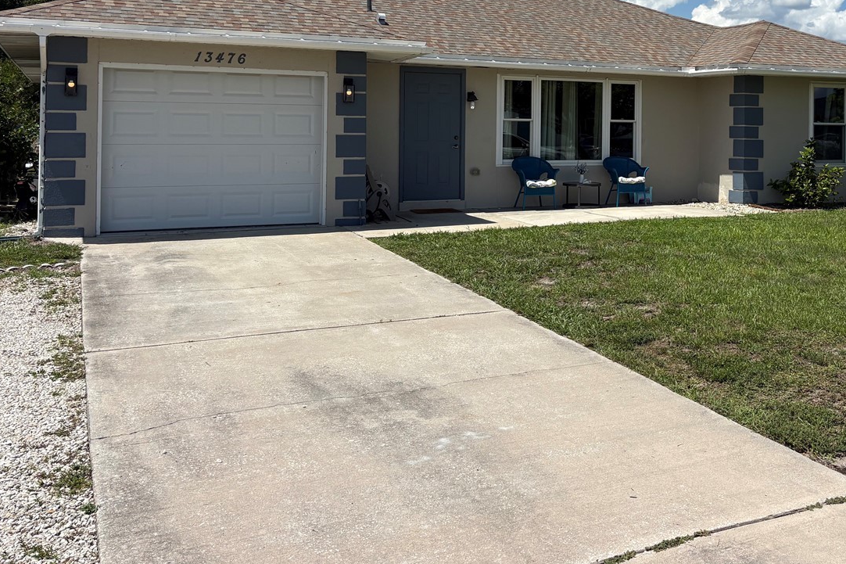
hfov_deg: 47.0
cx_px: 615
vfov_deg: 32.6
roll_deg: -0.1
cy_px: 120
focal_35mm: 40
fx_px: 940
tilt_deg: +0.6
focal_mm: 5.96
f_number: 1.6
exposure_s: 1/6993
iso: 50
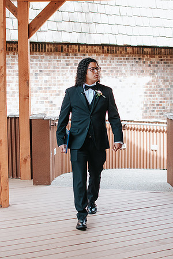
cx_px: 96
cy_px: 130
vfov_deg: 25.8
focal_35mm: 79
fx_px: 568
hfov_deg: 17.3
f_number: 3.5
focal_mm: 35
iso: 800
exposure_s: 1/250
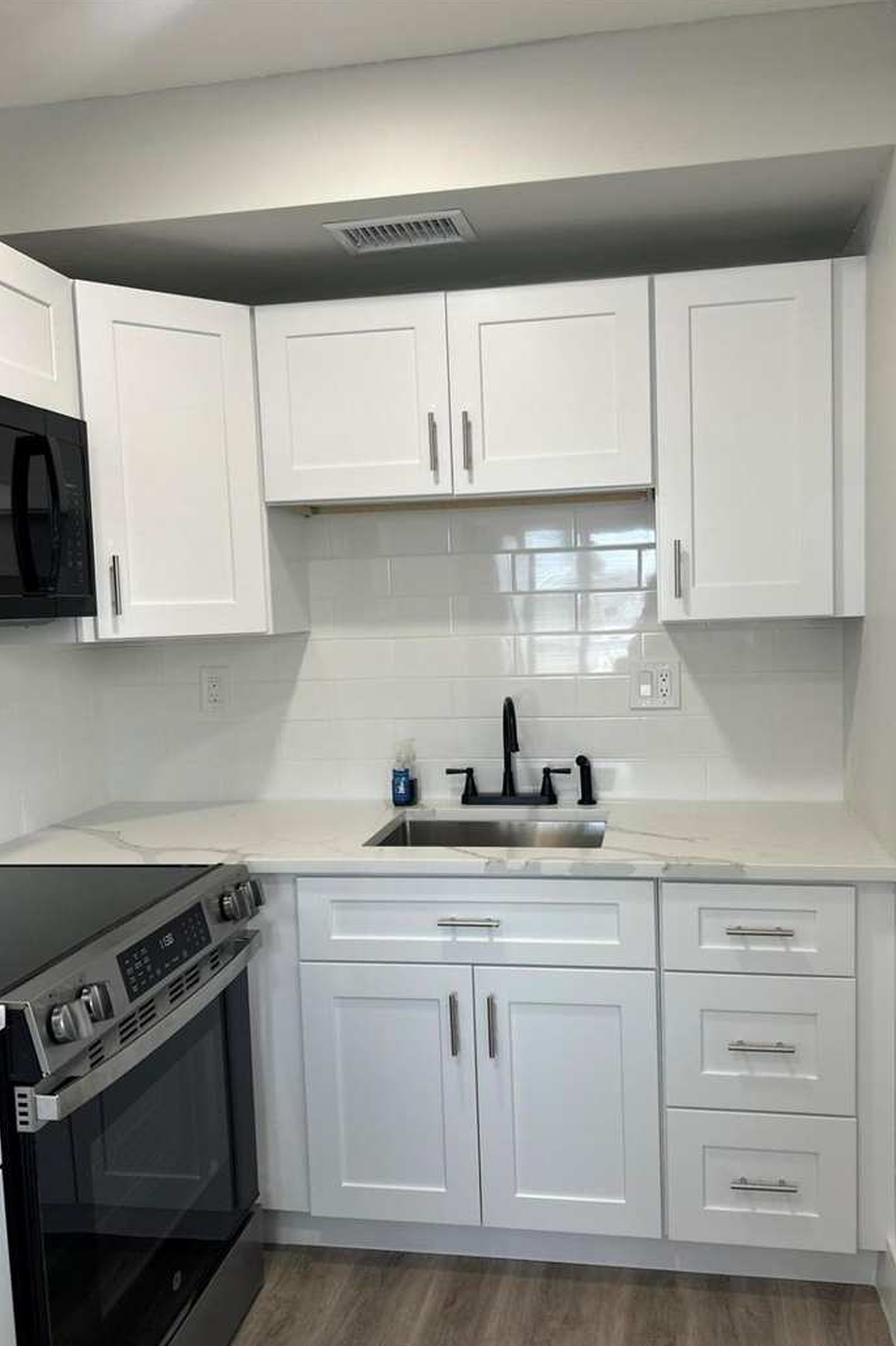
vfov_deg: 65.5
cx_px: 500
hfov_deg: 46.3
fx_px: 1046
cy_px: 691
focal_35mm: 28
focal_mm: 5.7
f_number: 1.5
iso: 64
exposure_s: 1/120
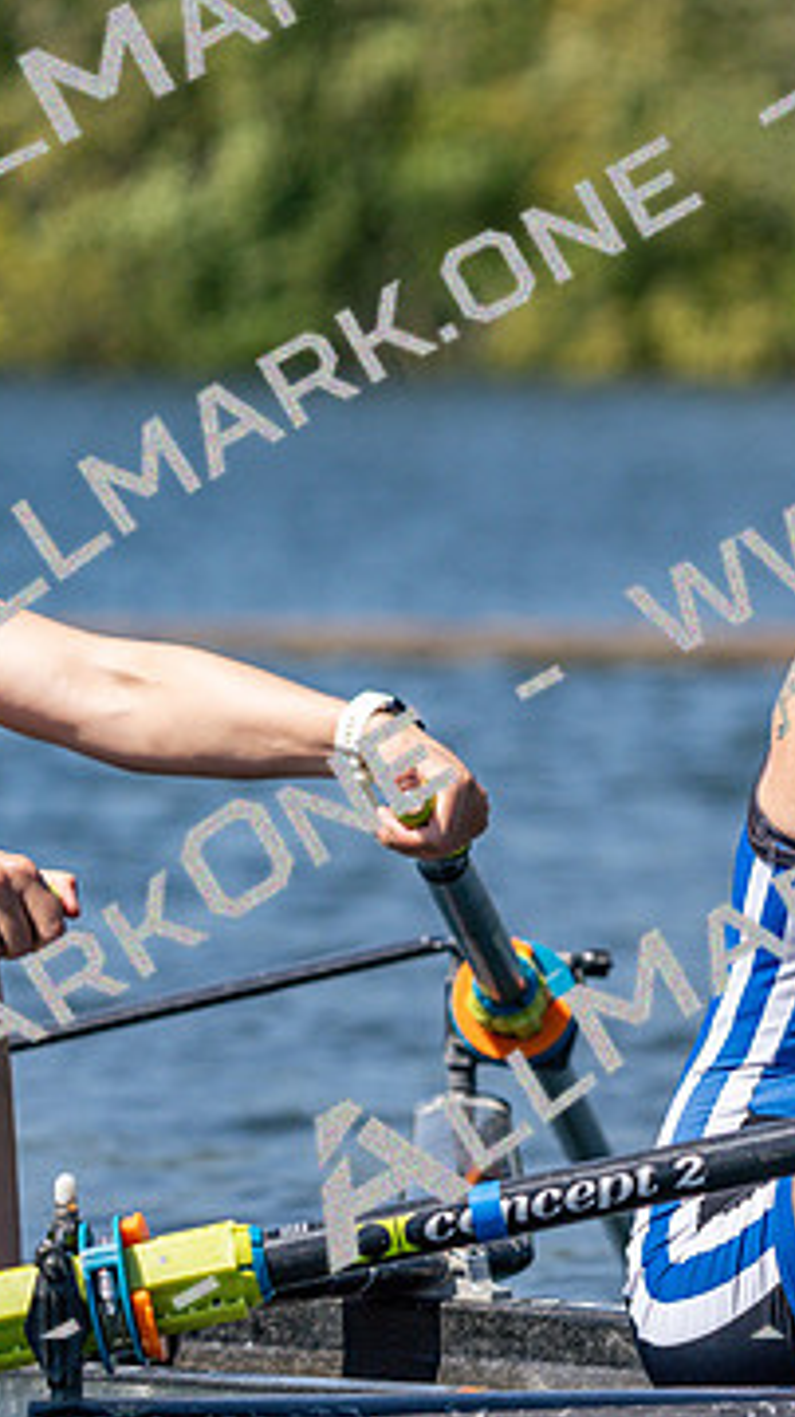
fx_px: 15732
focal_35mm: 419
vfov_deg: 5.2
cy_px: 663
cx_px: 1114
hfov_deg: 2.9
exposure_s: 1/2000
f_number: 5.6
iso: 320
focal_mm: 248
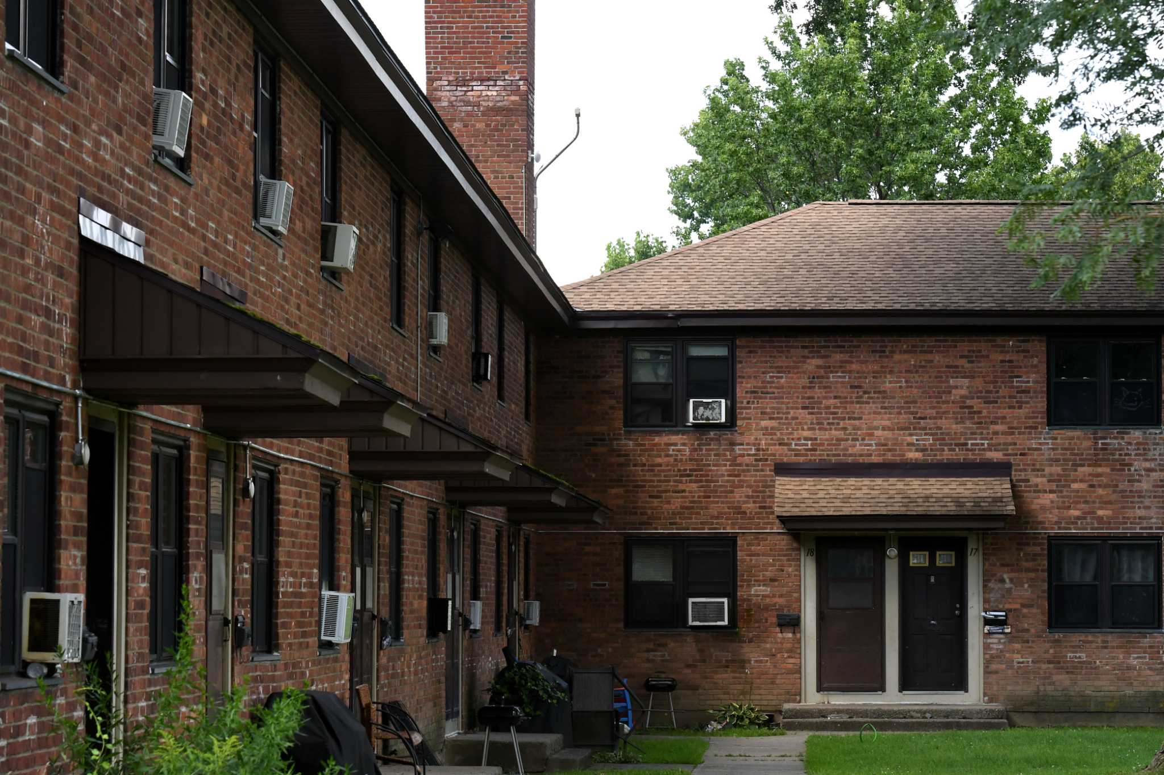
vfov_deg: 10.2
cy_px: 388
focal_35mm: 135
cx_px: 582
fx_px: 4364
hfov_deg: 15.2
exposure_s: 1/640
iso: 1250
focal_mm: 90
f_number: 8
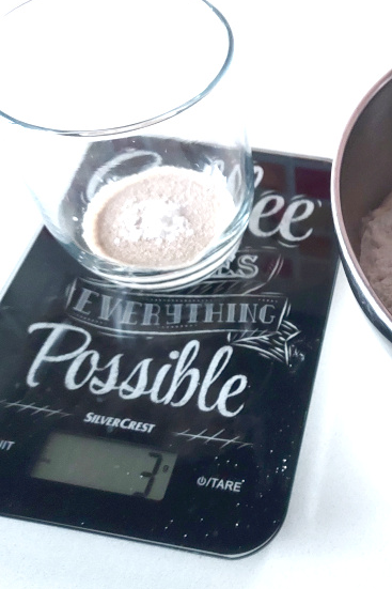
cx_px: 341
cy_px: 297
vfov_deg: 55.8
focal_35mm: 34
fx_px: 556
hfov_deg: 36.8
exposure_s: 1/50
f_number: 1.8
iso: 80
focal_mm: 4.6
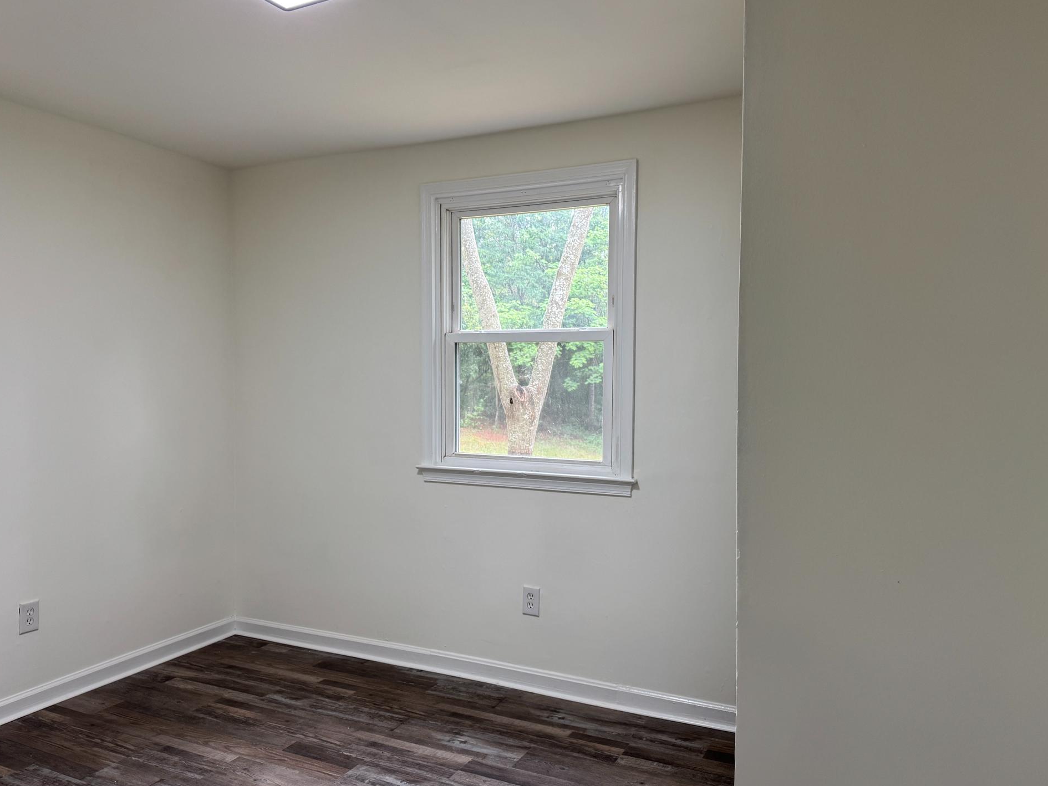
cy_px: 407
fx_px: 787
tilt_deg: -3.2
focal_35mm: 26
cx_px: 526
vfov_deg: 53.1
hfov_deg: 67.3
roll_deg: -0.1
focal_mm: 6.76
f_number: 1.78
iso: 125
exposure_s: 1/120
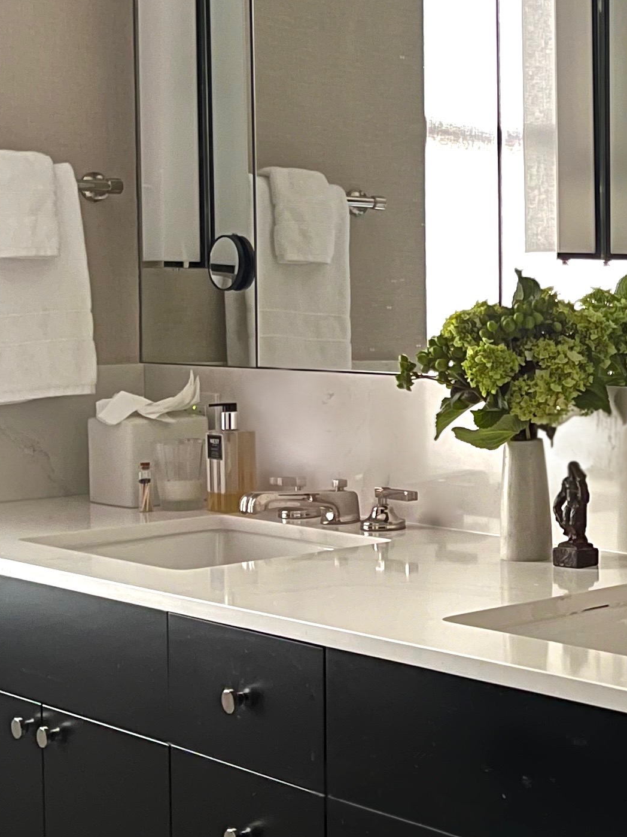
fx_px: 1812
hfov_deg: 18.9
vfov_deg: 26.0
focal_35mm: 75
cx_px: 686
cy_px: 362
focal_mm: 5.7
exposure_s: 1/15
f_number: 1.5
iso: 1250
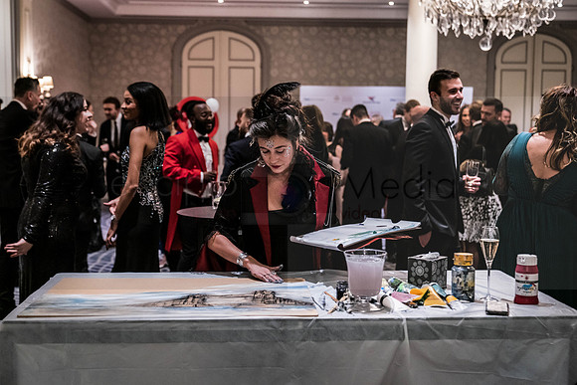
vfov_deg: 28.4
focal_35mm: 47
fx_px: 760
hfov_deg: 41.5
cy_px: 183
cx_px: 274
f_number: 2.8
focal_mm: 45
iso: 6400
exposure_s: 1/100
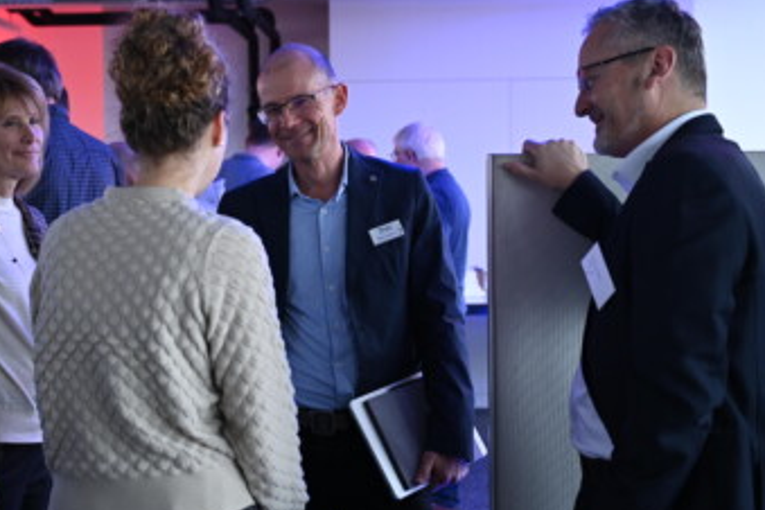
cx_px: 331
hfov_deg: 33.4
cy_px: 217
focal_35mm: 60
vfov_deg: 22.6
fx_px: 1275
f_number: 4
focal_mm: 47
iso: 2000
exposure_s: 1/80
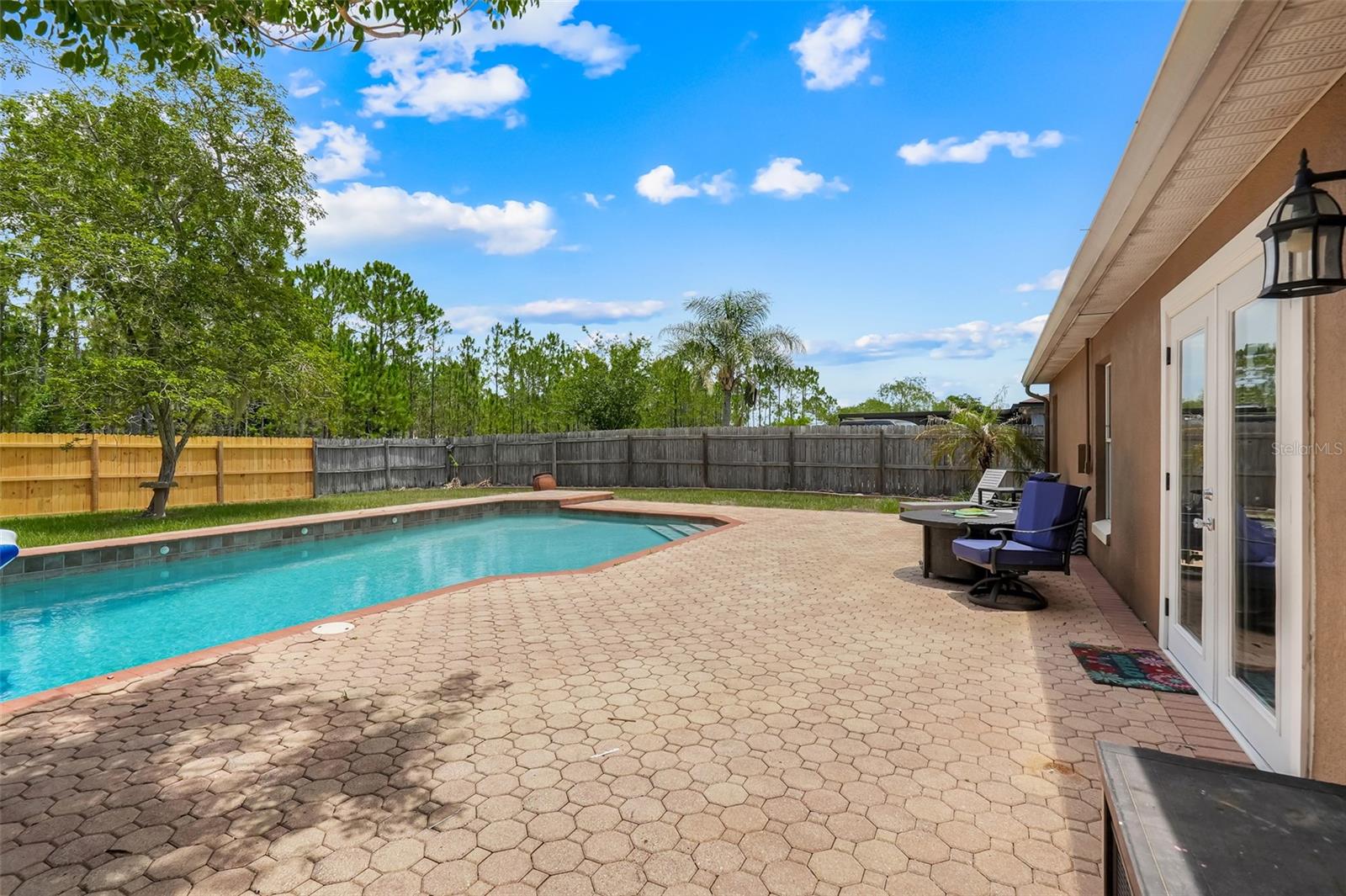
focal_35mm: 17
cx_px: 673
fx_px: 635
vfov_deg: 70.4
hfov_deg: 93.3
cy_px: 448
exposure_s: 1/50
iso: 250
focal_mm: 11.5
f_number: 9
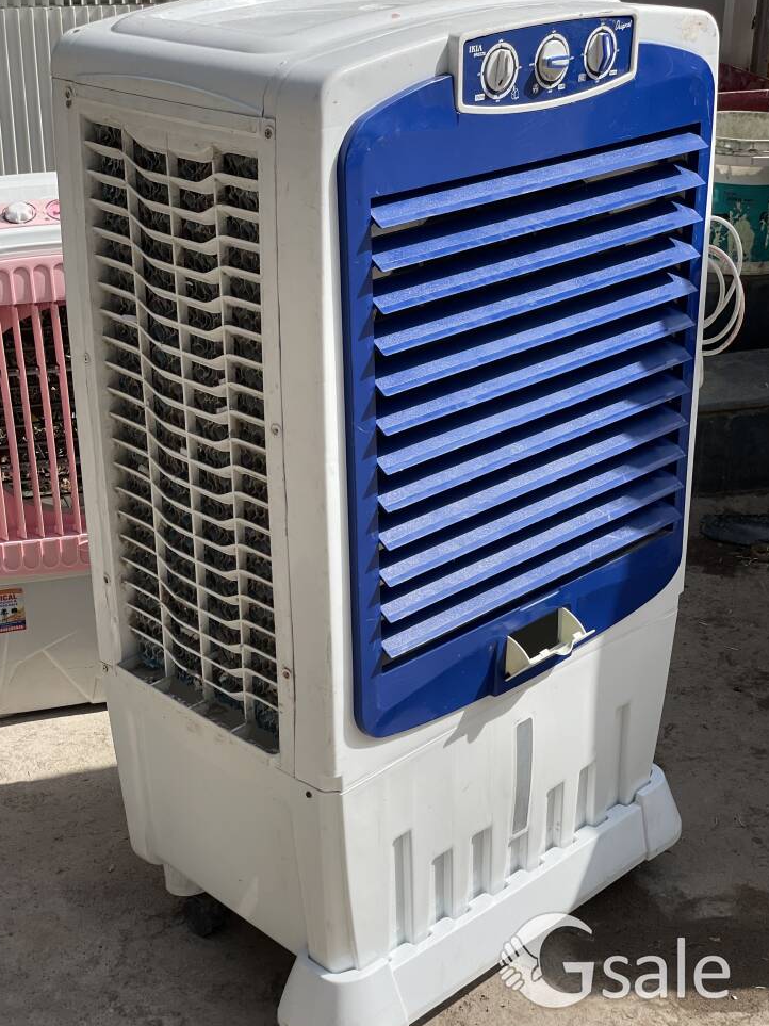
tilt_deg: -22.8
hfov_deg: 27.0
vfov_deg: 35.5
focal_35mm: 54
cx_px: 382
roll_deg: +0.2
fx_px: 1600
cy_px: 527
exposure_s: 1/1916
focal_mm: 6
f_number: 2
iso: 32
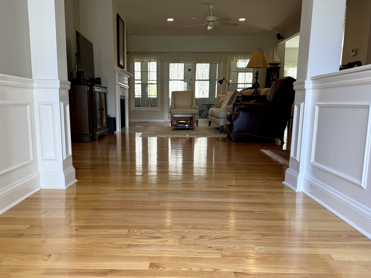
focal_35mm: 31
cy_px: 162
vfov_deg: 45.3
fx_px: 332
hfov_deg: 58.2
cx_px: 165
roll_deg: -0.4
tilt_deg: -9.6
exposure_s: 1/120
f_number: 1.78
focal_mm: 6.76
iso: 100
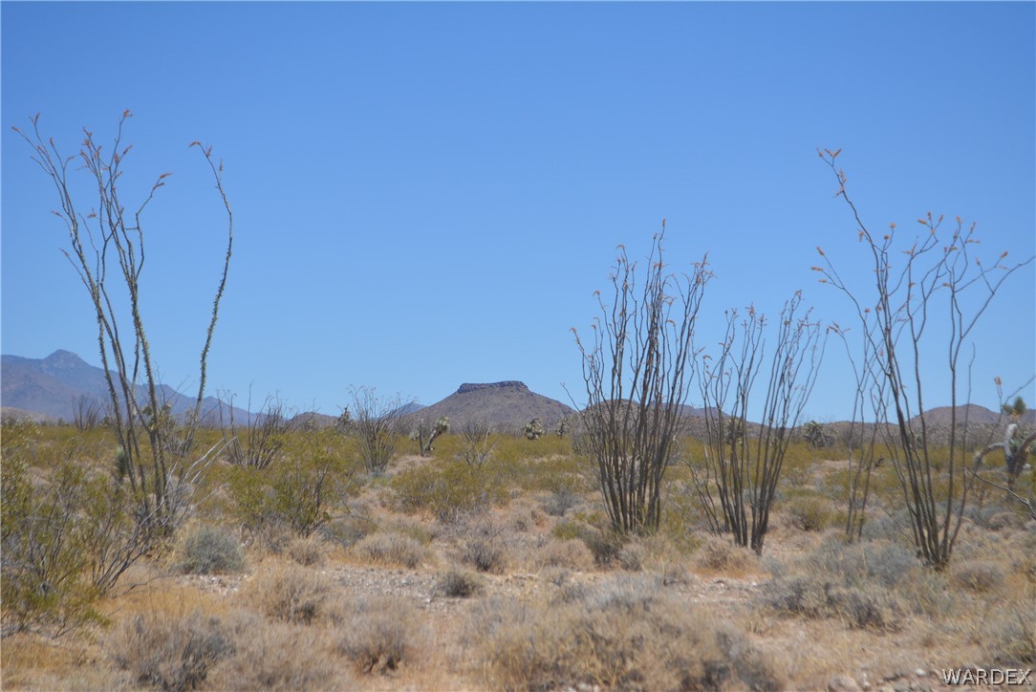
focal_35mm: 78
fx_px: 2246
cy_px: 346
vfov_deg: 17.5
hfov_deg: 26.0
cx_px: 518
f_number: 7.1
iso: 400
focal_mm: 52
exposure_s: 1/2000
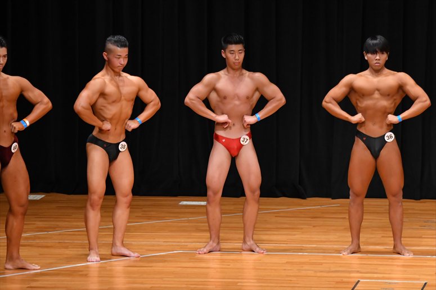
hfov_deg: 8.1
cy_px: 145
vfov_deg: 5.4
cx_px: 218
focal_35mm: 255
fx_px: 3087
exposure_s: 1/400
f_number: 5.6
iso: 4000
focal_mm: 170
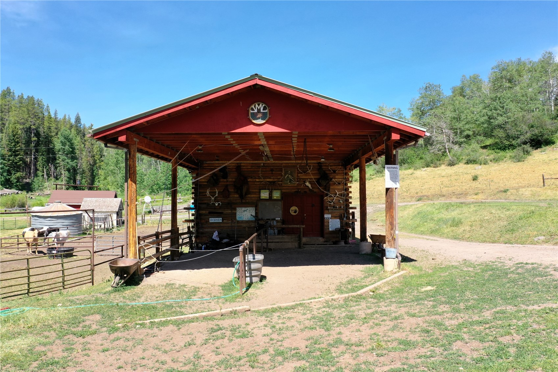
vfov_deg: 46.4
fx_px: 434
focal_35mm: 28
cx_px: 279
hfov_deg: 65.5
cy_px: 186
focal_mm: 10.26
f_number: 5
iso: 100
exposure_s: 1/320
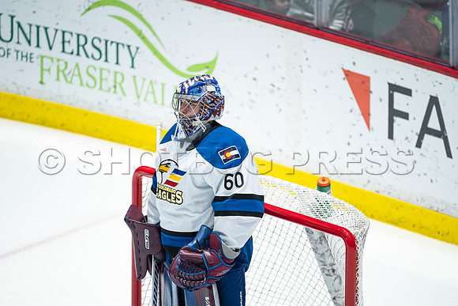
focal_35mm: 600
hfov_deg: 3.4
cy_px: 153
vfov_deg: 2.3
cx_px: 229
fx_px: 7635
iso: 2000
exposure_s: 1/800
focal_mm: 600
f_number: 4
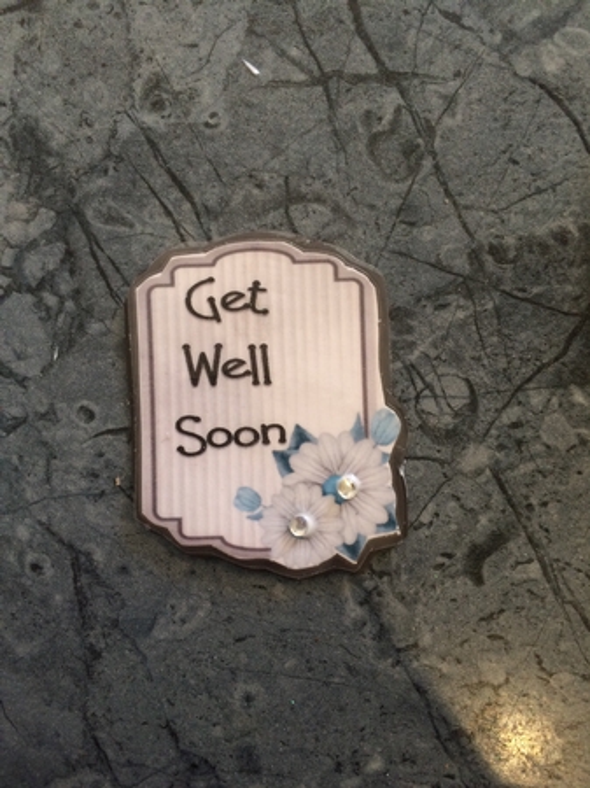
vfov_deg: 61.7
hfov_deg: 48.2
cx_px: 295
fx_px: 660
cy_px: 394
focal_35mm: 29
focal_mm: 4.15
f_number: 2.2
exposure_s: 1/33
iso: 125
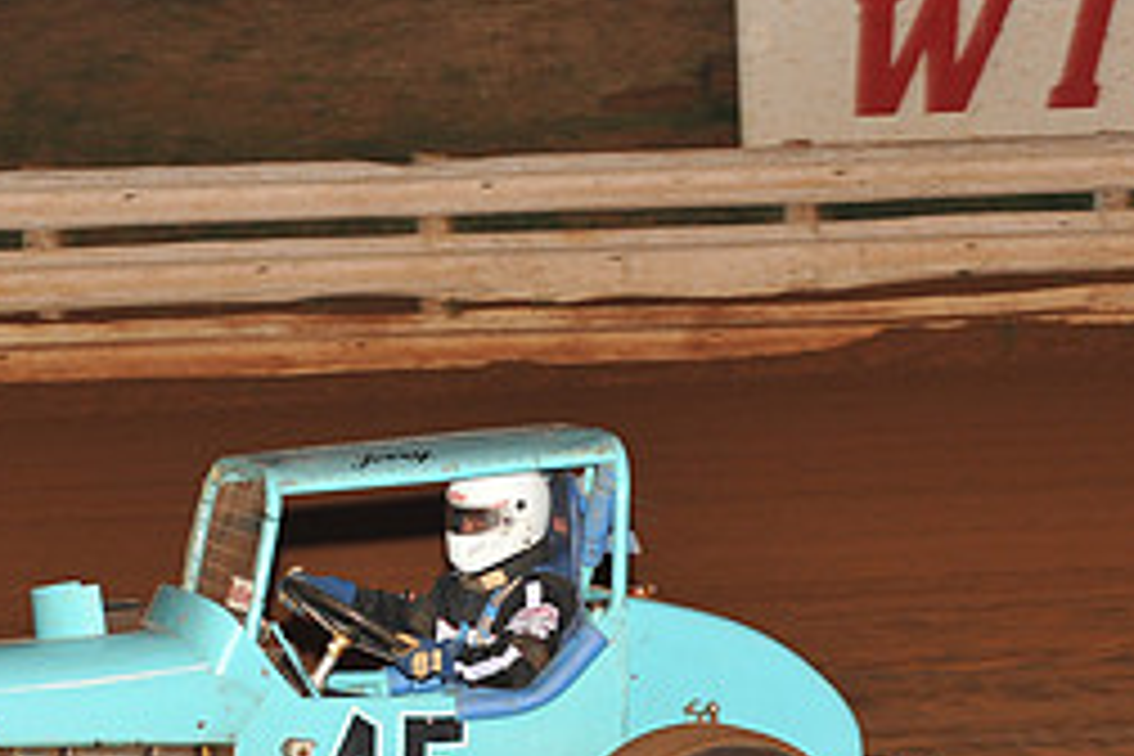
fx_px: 6237
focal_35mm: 198
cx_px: 270
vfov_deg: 6.9
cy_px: 680
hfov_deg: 10.4
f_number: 6.3
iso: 800
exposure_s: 1/250
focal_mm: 86
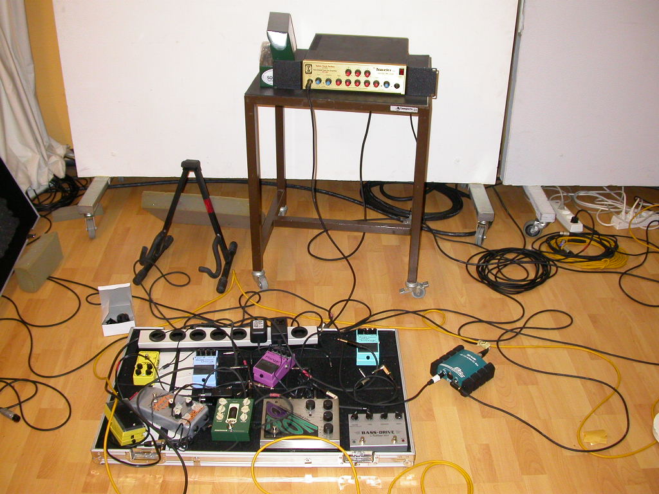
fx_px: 723
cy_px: 247
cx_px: 330
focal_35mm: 38
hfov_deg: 49.0
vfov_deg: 37.7
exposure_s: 1/60
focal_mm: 7.85
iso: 200
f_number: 2.6
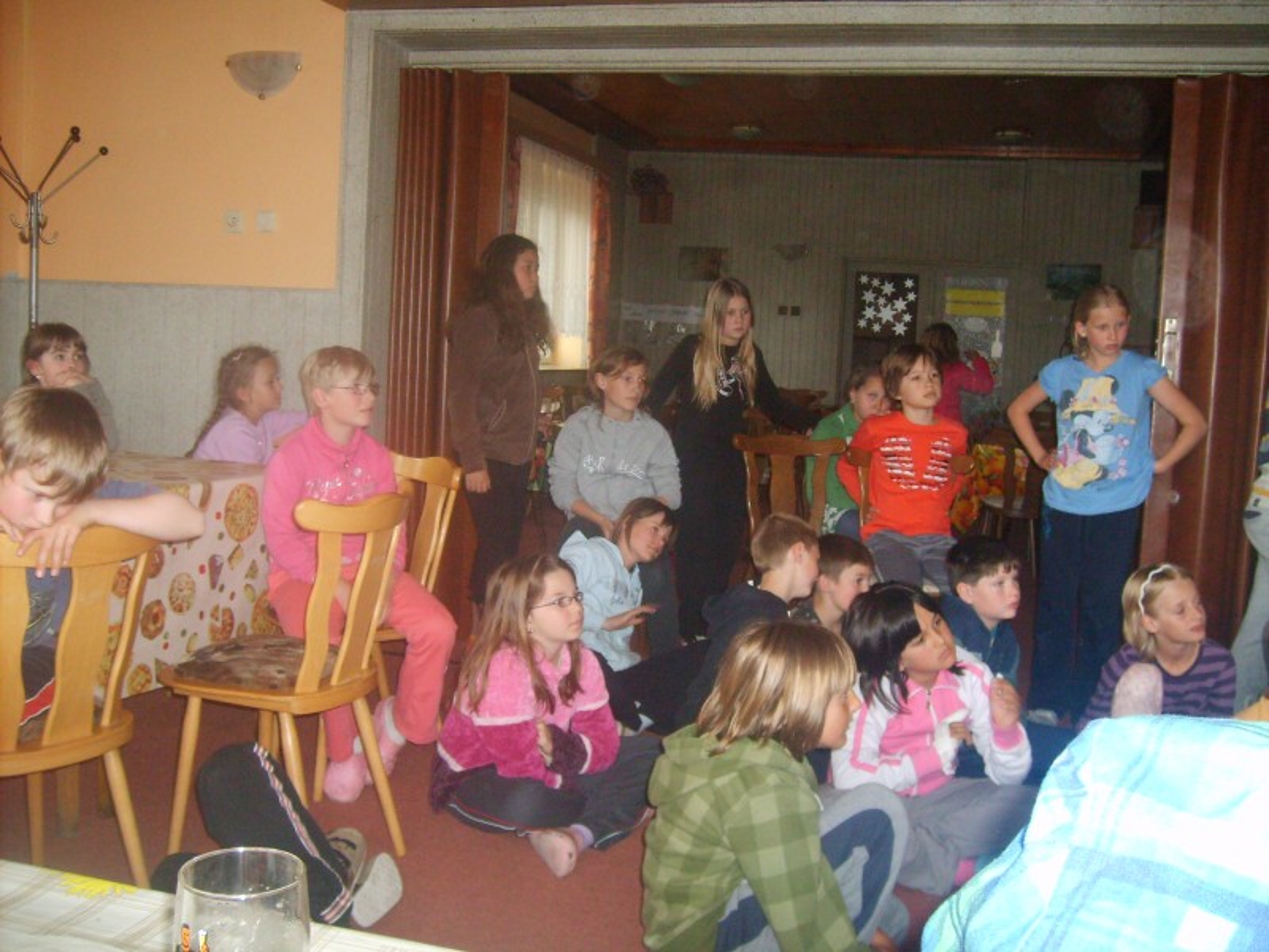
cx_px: 634
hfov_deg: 52.6
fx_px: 1283
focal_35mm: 35
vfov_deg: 40.7
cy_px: 476
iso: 253
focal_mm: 5.8
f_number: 2.8
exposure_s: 1/45
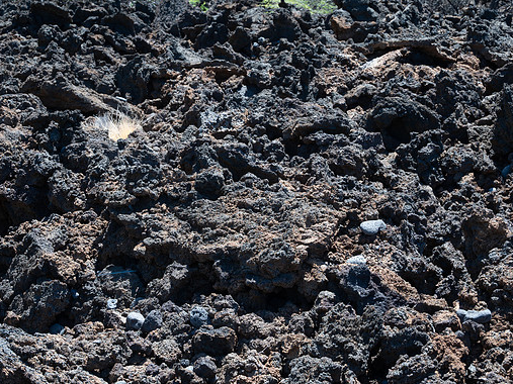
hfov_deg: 25.3
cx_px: 241
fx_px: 1141
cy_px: 192
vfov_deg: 19.1
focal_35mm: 77
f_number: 13
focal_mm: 70
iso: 200
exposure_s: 1/60
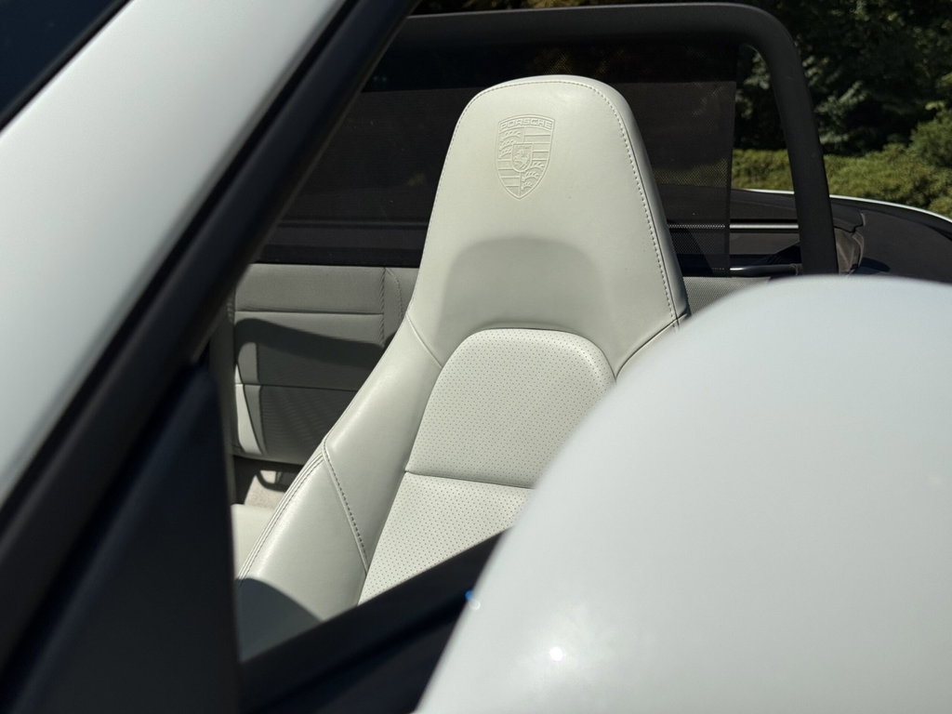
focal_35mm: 48
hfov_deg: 39.7
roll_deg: -0.9
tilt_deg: -6.7
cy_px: 357
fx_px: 1320
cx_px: 476
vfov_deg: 30.3
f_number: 1.78
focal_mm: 6.76
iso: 80
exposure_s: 1/5587
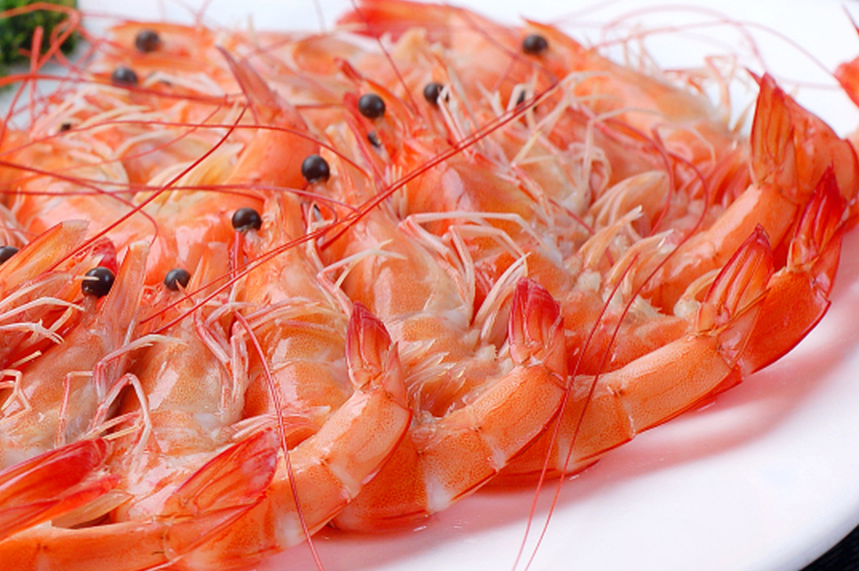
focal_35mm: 143
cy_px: 353
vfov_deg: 9.6
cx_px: 43
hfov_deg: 14.2
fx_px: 3409
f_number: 7.1
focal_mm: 50
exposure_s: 1/640
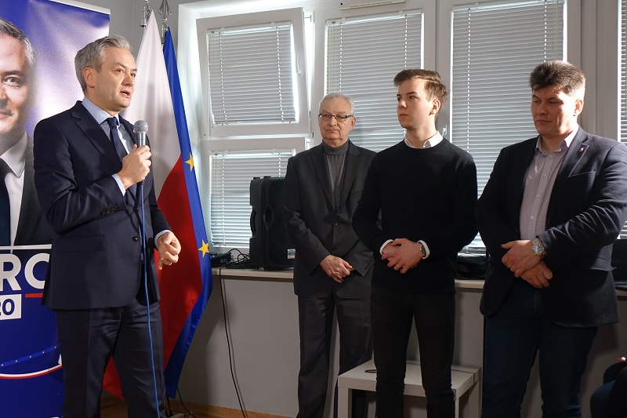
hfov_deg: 44.5
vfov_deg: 30.5
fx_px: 766
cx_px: 314
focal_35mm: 44
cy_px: 209
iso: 500
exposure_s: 1/50
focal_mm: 16.09
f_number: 2.8
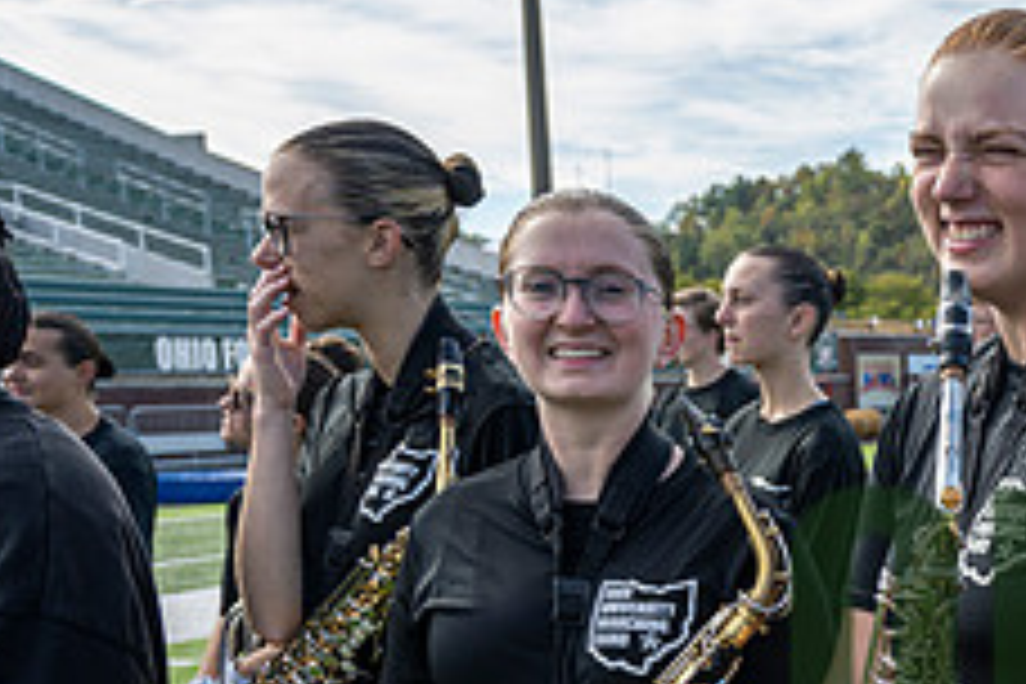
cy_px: 700
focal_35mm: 61
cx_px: 1130
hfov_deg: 29.6
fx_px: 1738
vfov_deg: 21.4
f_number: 4.5
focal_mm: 24
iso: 64
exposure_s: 1/250
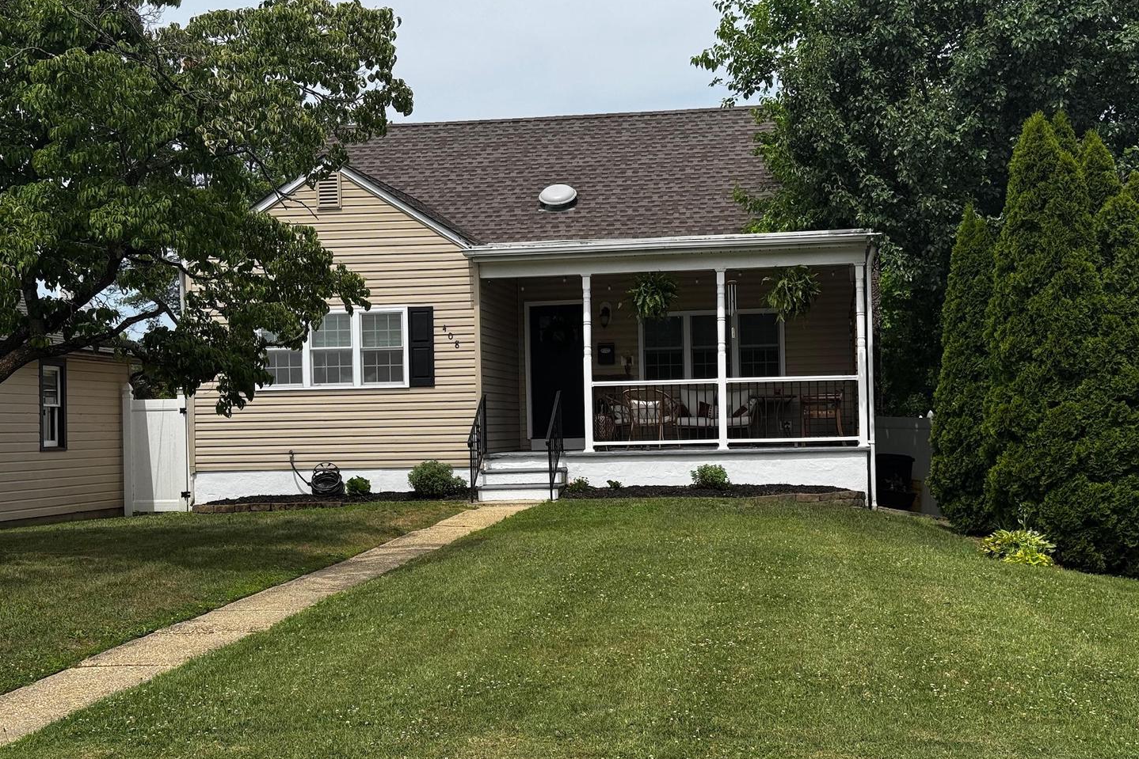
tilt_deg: +0.6
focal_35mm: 50
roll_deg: +1.1
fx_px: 1582
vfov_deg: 27.0
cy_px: 410
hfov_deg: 39.6
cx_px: 570
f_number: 1.78
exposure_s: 1/4975
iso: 64
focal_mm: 6.76
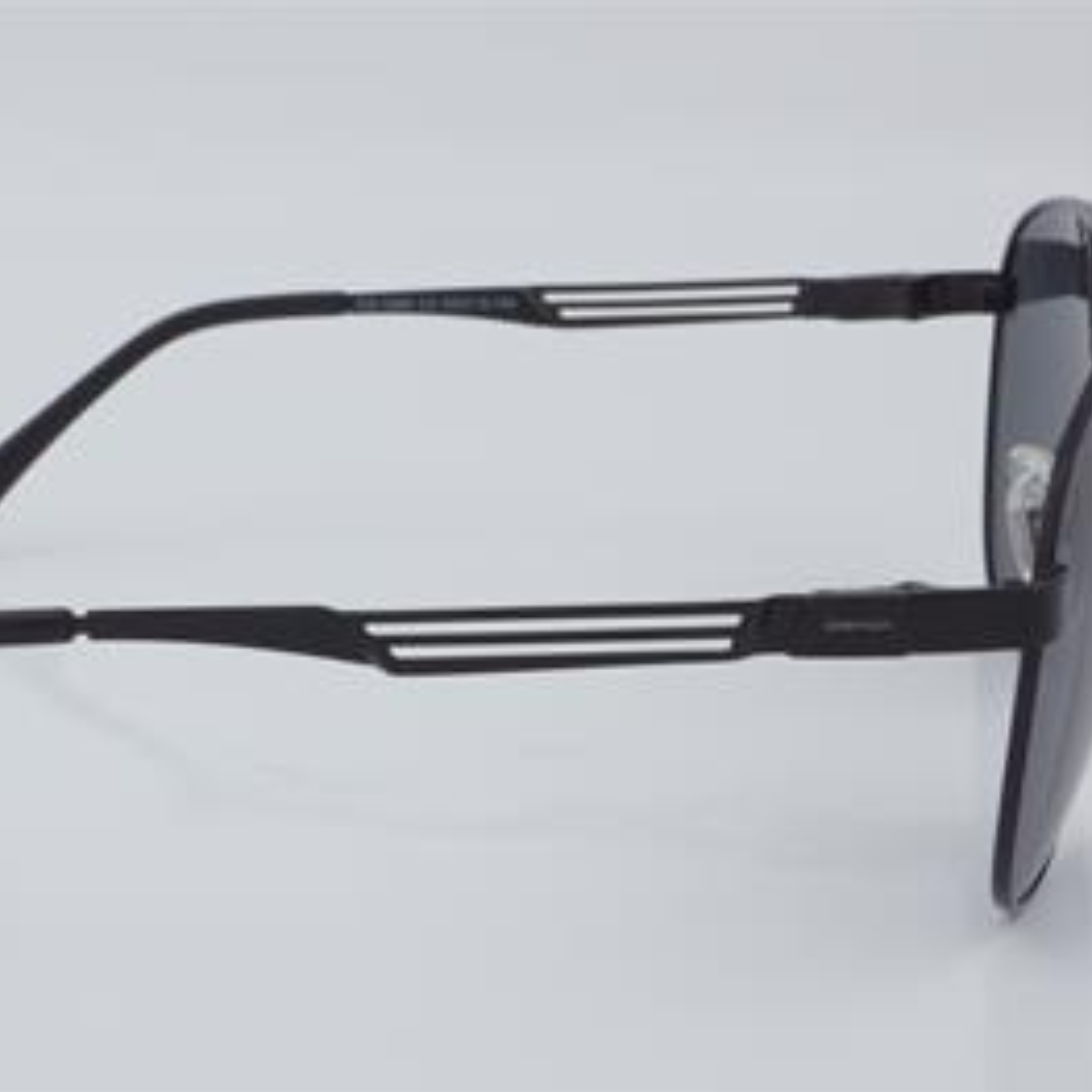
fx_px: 3462
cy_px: 548
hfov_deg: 17.9
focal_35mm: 97
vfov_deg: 17.9
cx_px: 353
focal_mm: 50
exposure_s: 1/4
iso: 100
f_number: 32
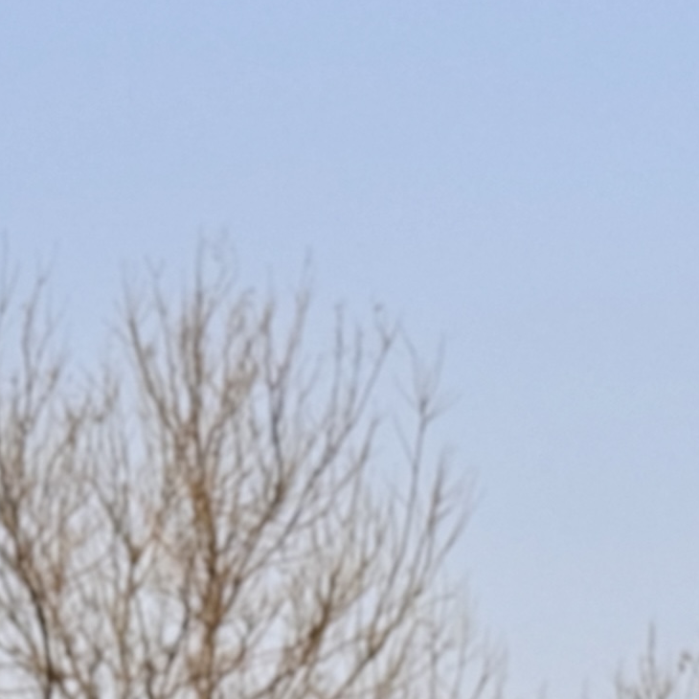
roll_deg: +0.7
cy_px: 1186
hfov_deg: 8.5
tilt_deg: +1.2
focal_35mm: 205
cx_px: -75
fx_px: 4683
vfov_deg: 8.3
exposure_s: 1/3257
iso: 64
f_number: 1.78
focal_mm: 6.76
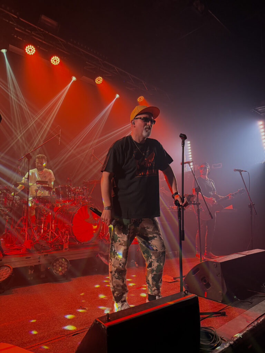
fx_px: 245
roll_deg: -2.2
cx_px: 132
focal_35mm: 24
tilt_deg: +6.9
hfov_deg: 56.8
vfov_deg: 71.6
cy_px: 176
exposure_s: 1/46
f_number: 1.78
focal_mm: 6.76
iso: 800
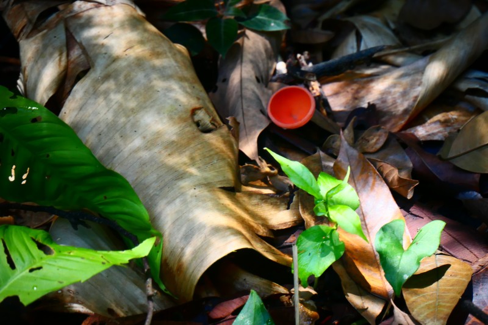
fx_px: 3307
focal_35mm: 244
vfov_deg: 5.6
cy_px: 162
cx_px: 244
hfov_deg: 8.4
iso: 640
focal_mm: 89.5
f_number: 6.3
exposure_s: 1/100
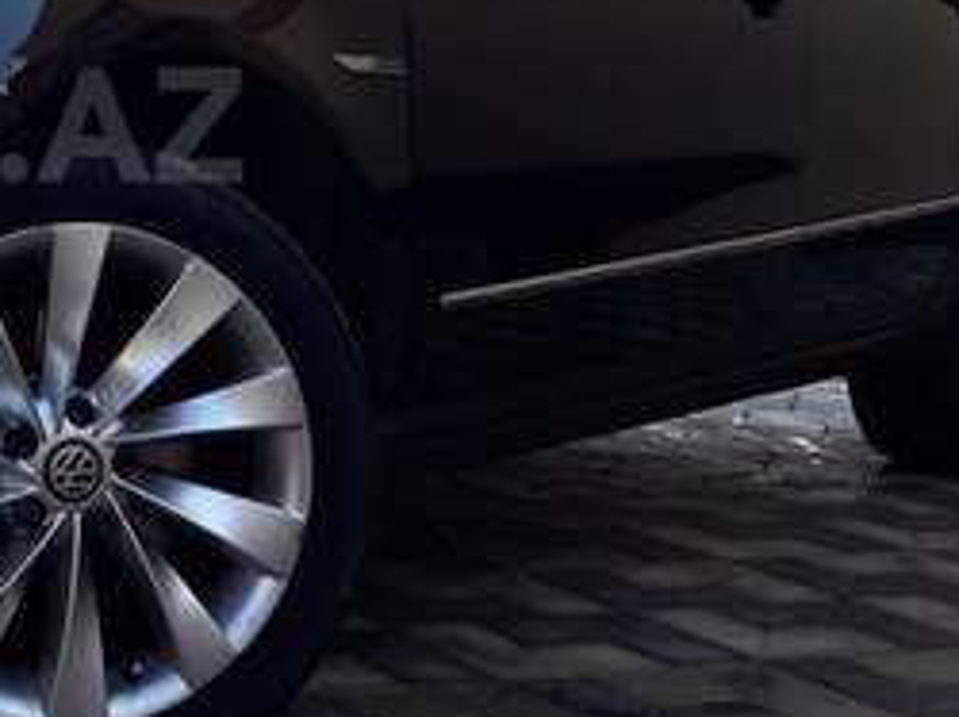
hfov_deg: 24.2
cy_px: 125
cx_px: -150
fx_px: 2048
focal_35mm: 74
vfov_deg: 19.6
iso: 40
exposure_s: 1/388
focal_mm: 3.7
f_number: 1.9
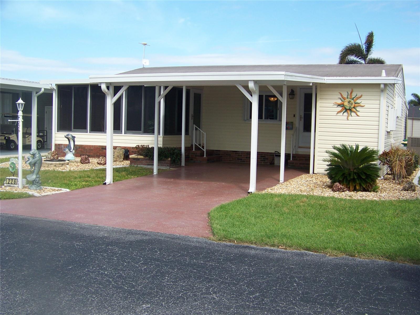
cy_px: 158
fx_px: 522
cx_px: 210
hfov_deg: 43.9
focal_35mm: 43
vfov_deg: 33.6
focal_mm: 6.75
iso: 64
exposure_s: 1/500
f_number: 2.8
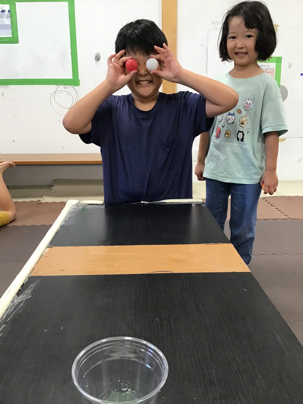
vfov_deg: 58.4
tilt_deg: -16.0
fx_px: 362
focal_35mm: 31
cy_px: 202
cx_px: 152
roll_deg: +0.0
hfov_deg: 45.4
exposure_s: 1/30
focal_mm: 3.3
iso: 40
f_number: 2.4
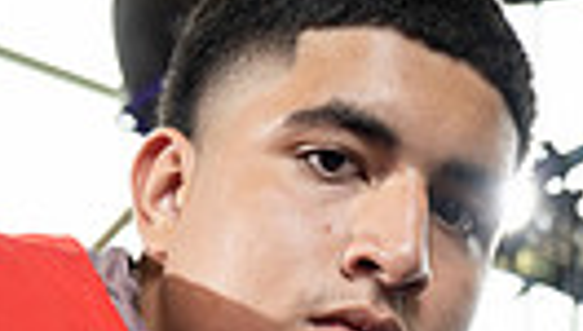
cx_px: 110
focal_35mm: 121
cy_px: 874
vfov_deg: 8.8
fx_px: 1875
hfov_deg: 17.5
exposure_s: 1/250
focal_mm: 34
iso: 640
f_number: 4
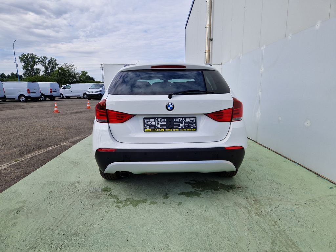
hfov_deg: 73.9
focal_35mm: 23
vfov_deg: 58.9
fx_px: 223
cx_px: 168
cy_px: 126
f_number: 1.8
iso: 50
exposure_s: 1/1552
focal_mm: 5.4
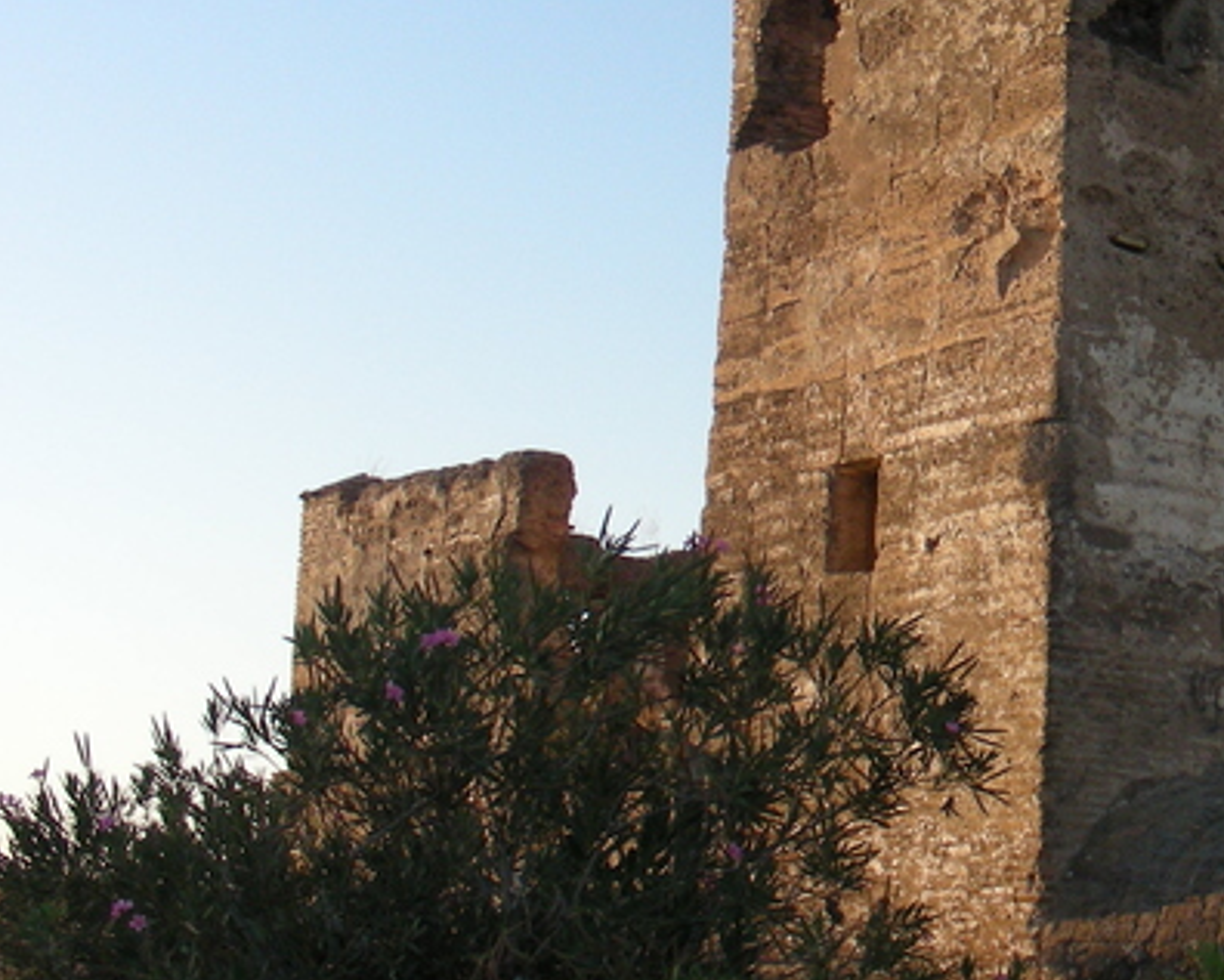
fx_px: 2718
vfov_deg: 20.4
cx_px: 1156
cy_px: 427
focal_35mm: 75
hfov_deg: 24.5
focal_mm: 6.3
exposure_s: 1/273
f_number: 4
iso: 100
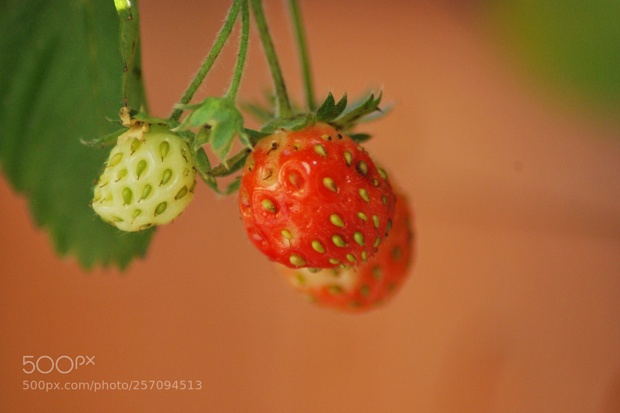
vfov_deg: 3.0
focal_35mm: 452
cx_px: 309
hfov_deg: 4.6
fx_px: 7783
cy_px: 208
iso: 1100
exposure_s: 1/400
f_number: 5.6
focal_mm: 300
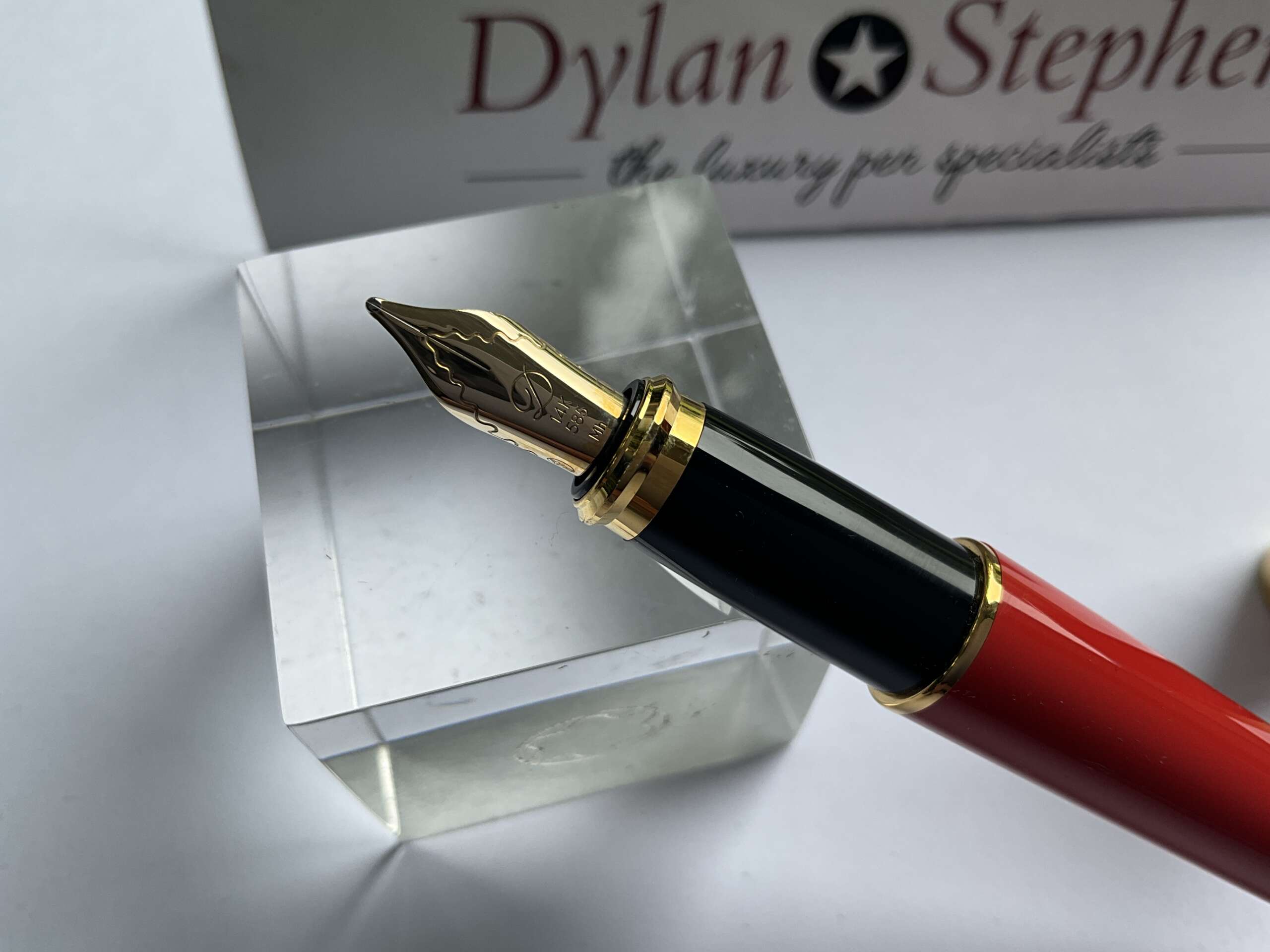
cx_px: 635
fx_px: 1064
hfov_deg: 61.7
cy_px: 476
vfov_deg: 48.2
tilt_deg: -62.1
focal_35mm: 29
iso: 20
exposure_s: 1/147
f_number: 1.8
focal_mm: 3
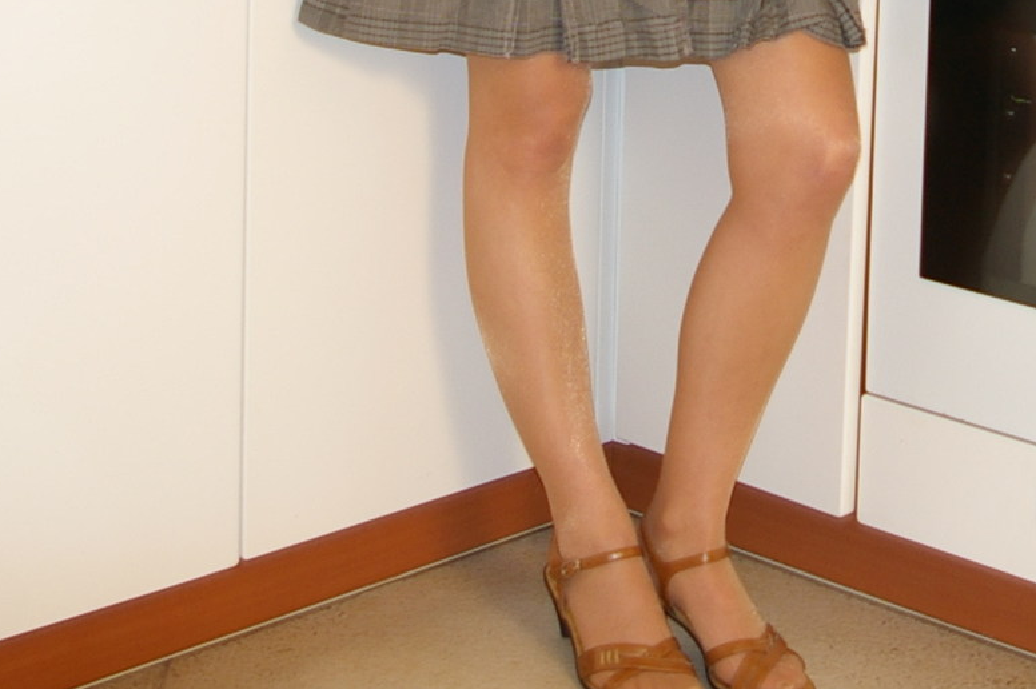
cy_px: -235
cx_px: 824
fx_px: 2847
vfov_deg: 13.3
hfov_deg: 20.4
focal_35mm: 99
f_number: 4
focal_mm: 20
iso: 200
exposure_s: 1/30
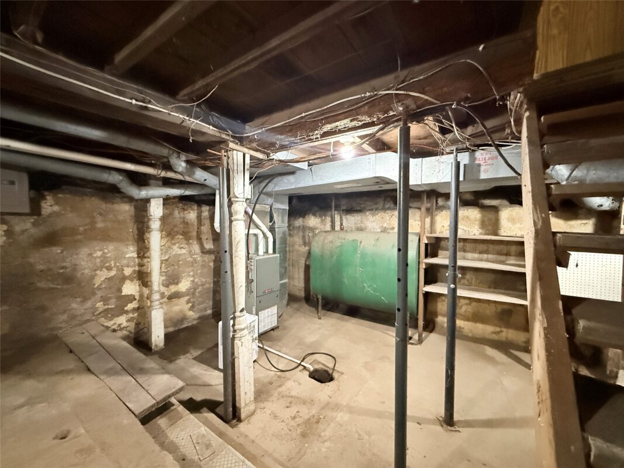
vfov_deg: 85.7
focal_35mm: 14
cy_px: 234
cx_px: 312
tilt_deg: -2.1
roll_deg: -1.1
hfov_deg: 102.1
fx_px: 252
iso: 1250
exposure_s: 1/40
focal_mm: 2.22
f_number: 2.2
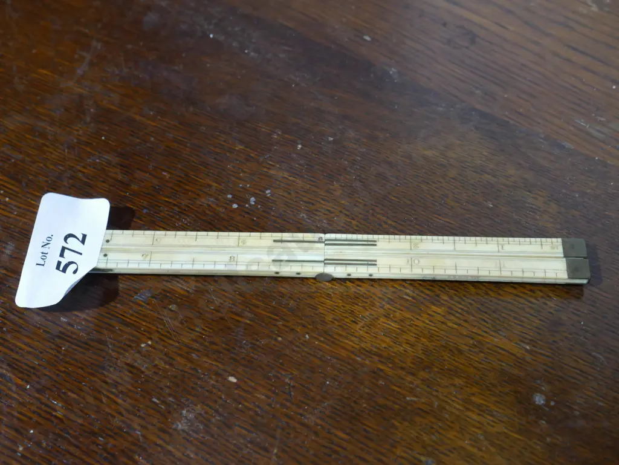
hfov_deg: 38.2
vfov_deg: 29.1
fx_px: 895
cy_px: 232
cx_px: 310
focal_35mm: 50
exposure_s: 1/60
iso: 1600
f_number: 5.6
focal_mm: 25
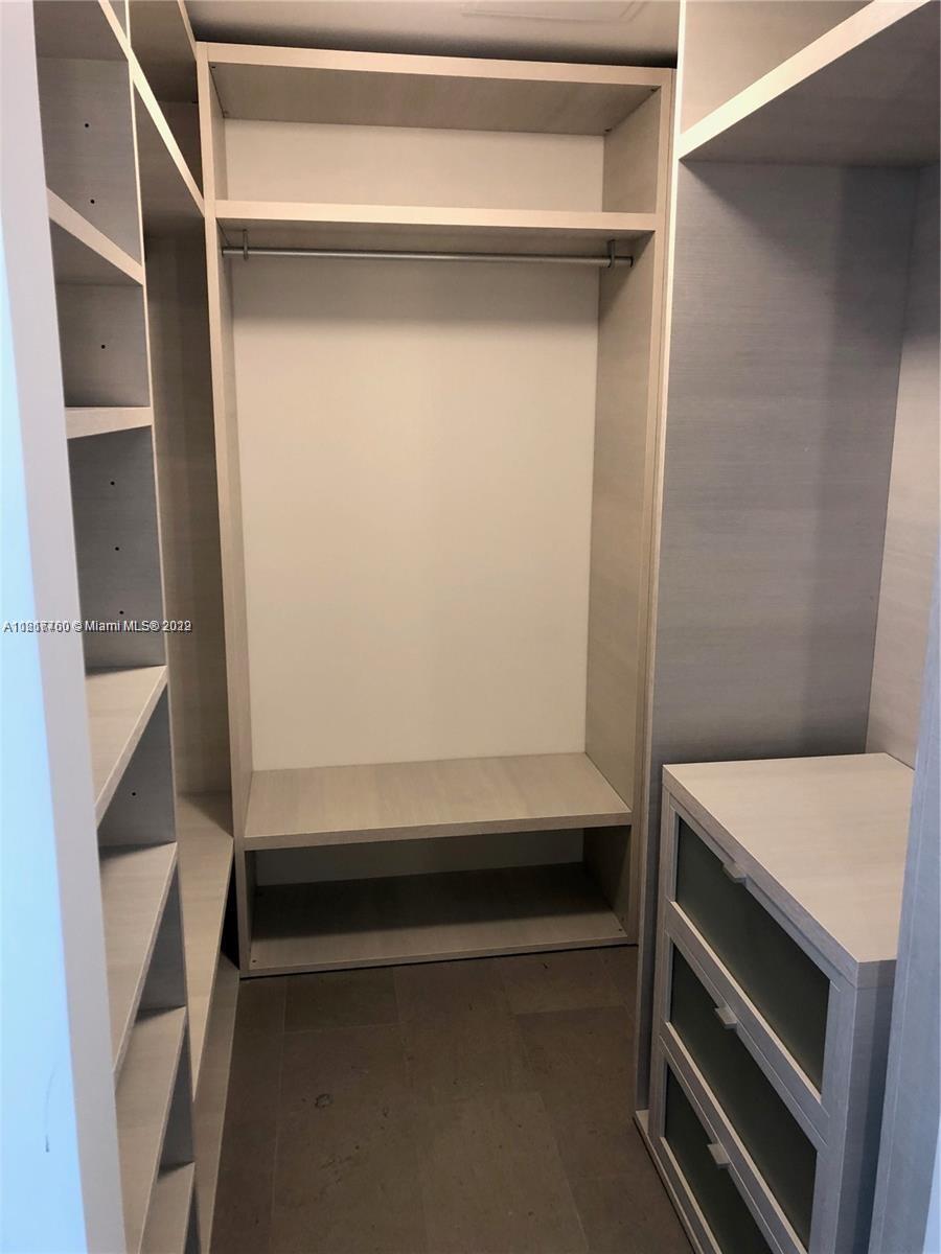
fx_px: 1015
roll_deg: -0.5
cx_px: 470
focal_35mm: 28
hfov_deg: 49.7
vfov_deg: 63.4
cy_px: 627
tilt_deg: -10.0
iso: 40
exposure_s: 1/20
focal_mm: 3.99
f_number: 1.8
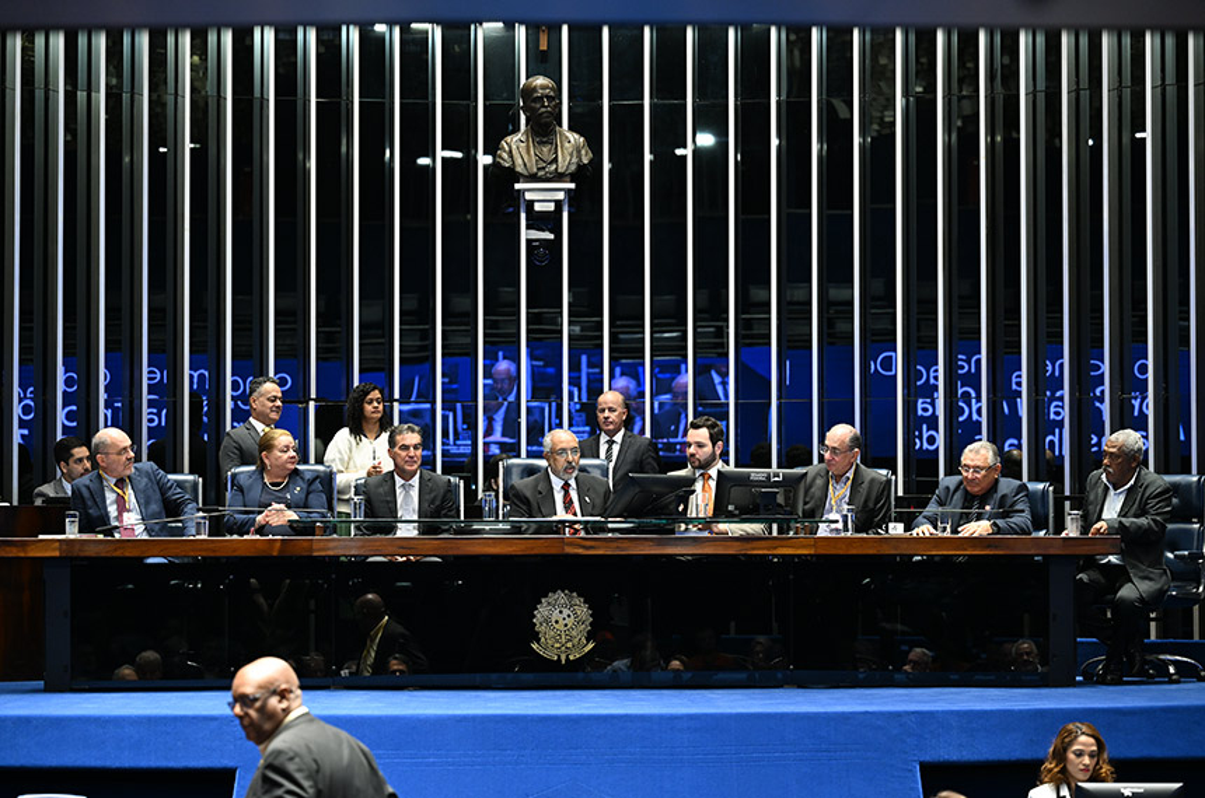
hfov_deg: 20.9
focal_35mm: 98
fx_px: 3274
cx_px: 602
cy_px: 399
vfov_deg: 13.9
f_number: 2.8
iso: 1600
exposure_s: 1/100
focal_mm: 98
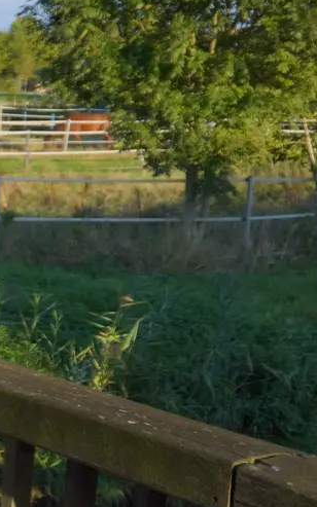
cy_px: 286
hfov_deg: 8.9
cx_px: -646
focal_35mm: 119
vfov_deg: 17.5
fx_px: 1645
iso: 100
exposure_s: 1/400
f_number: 4.5
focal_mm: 20
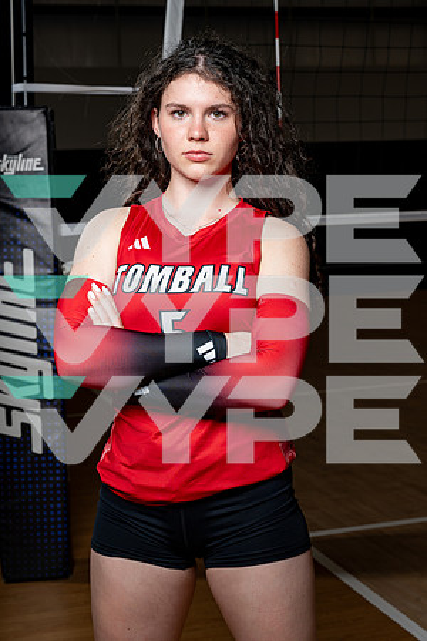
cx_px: 214
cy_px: 320
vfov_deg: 30.5
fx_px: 1174
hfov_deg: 20.6
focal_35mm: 66
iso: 100
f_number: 8
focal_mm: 66
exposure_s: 1/250
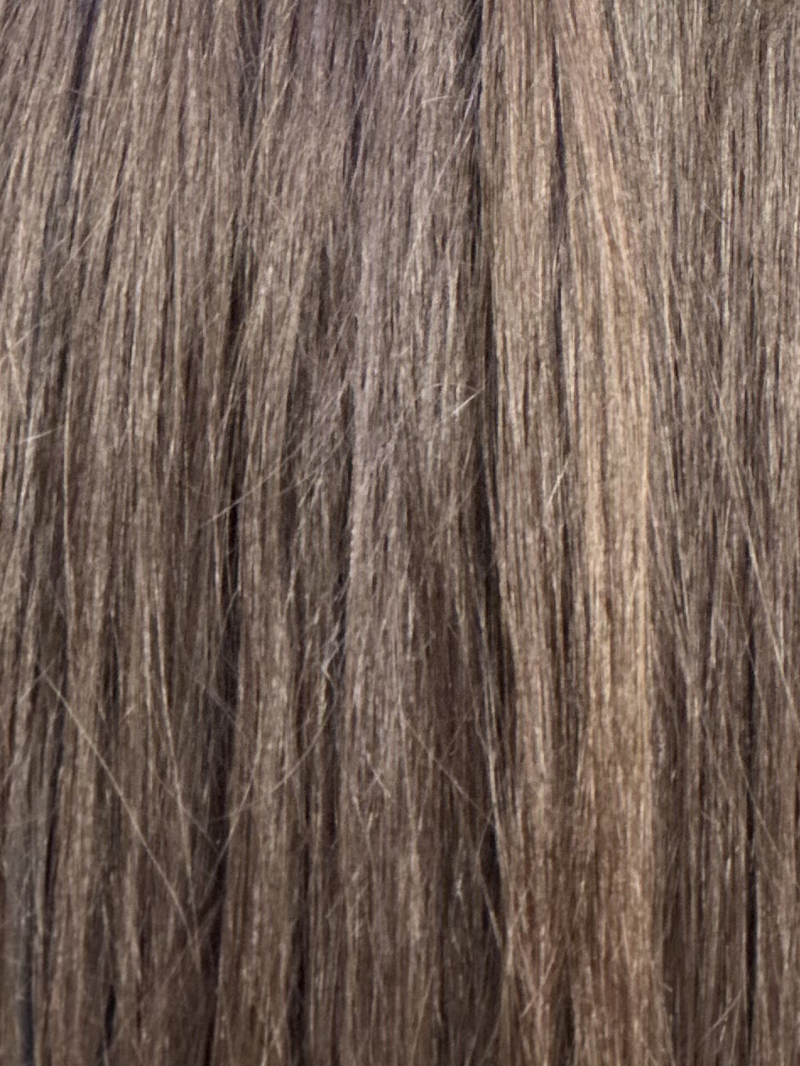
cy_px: -14
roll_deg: -2.1
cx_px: 808
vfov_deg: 8.0
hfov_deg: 6.0
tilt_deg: -12.3
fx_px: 7578
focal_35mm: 246
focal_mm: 9
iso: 400
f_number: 2.8
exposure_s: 1/17
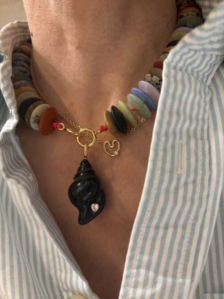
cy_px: 150
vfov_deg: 67.3
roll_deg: +3.0
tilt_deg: -2.3
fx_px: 224
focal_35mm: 26
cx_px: 112
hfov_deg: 53.0
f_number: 1.6
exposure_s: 1/50
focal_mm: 5.96
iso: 125
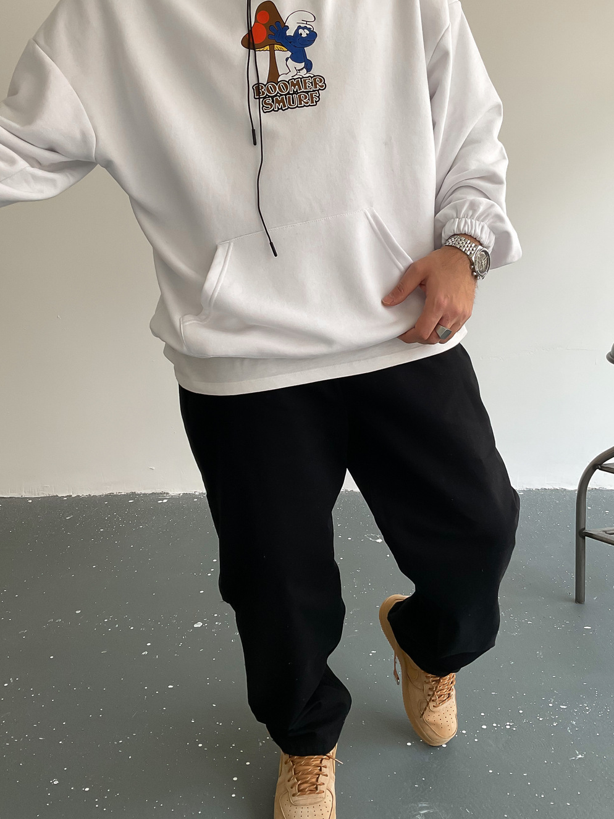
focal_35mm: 35
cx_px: 328
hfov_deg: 40.7
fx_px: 828
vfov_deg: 52.5
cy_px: 351
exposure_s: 1/120
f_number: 1.8
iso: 40
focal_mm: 3
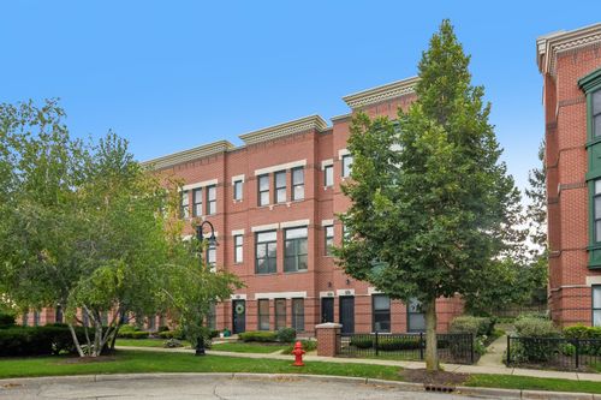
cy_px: 200
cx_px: 300
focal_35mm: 21
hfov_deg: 81.2
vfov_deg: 59.5
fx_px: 350
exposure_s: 1/50
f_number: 8
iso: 400
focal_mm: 14
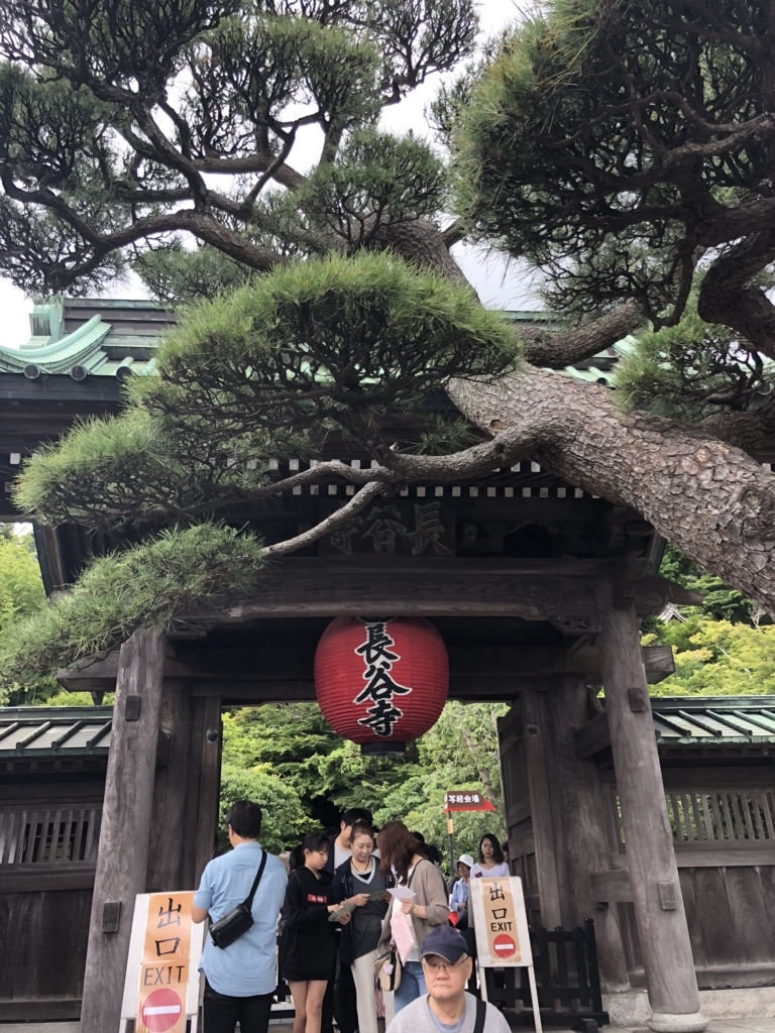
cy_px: 516
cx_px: 388
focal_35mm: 28
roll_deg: +2.5
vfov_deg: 63.4
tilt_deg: +24.8
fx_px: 836
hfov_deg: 49.7
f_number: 1.8
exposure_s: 1/167
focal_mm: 3.99
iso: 20
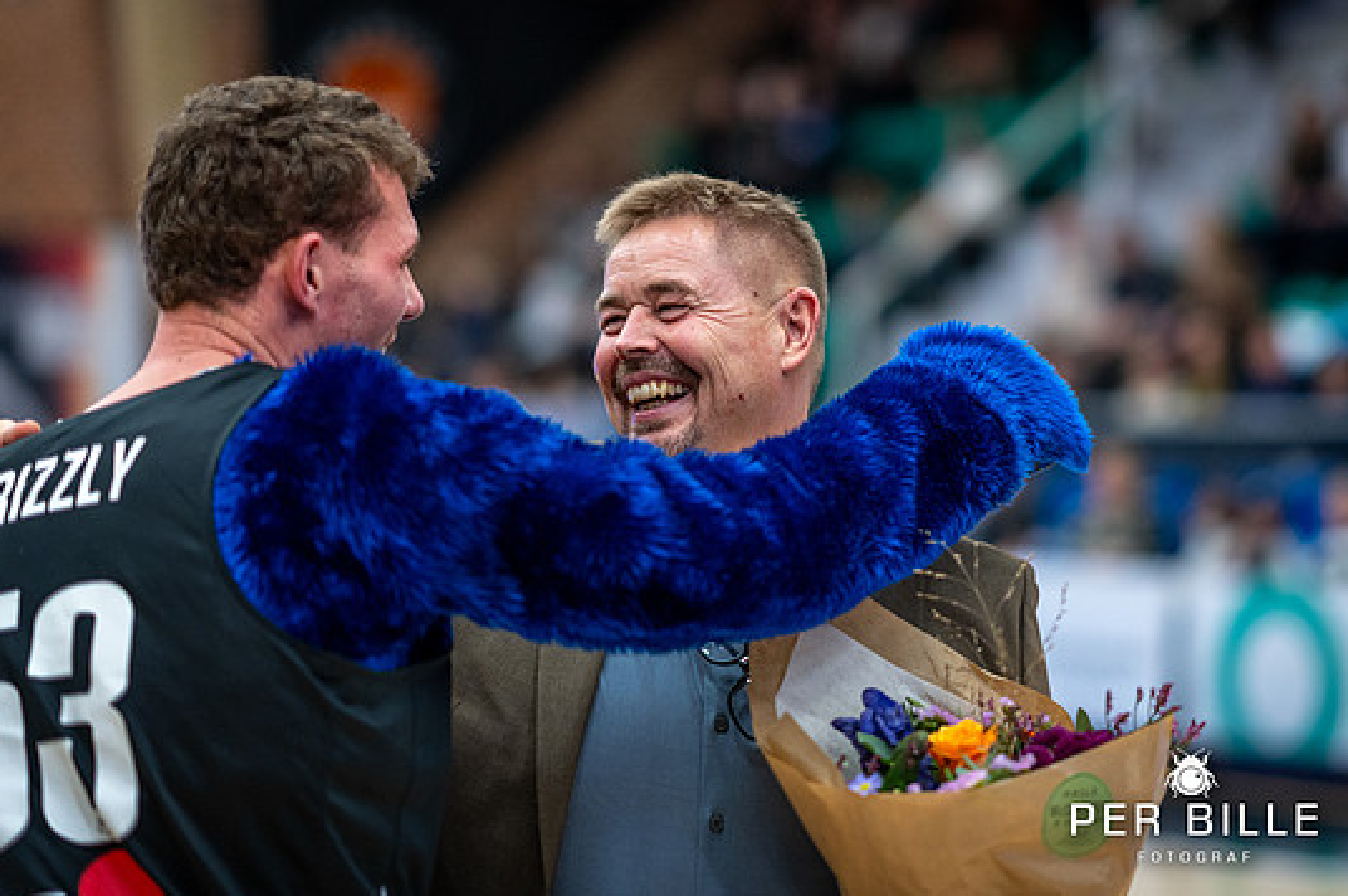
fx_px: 4002
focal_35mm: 107
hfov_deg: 19.1
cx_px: 767
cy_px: 350
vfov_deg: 12.8
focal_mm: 85
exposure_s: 1/2000
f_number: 1.4
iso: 1600
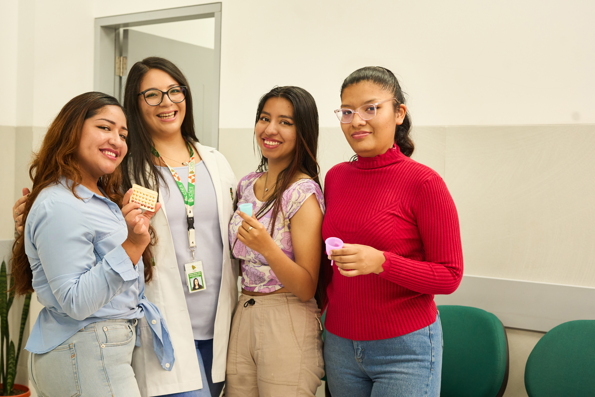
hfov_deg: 39.6
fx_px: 826
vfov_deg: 27.0
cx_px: 298
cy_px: 198
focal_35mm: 50
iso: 2000
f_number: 5
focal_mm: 50
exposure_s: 1/160
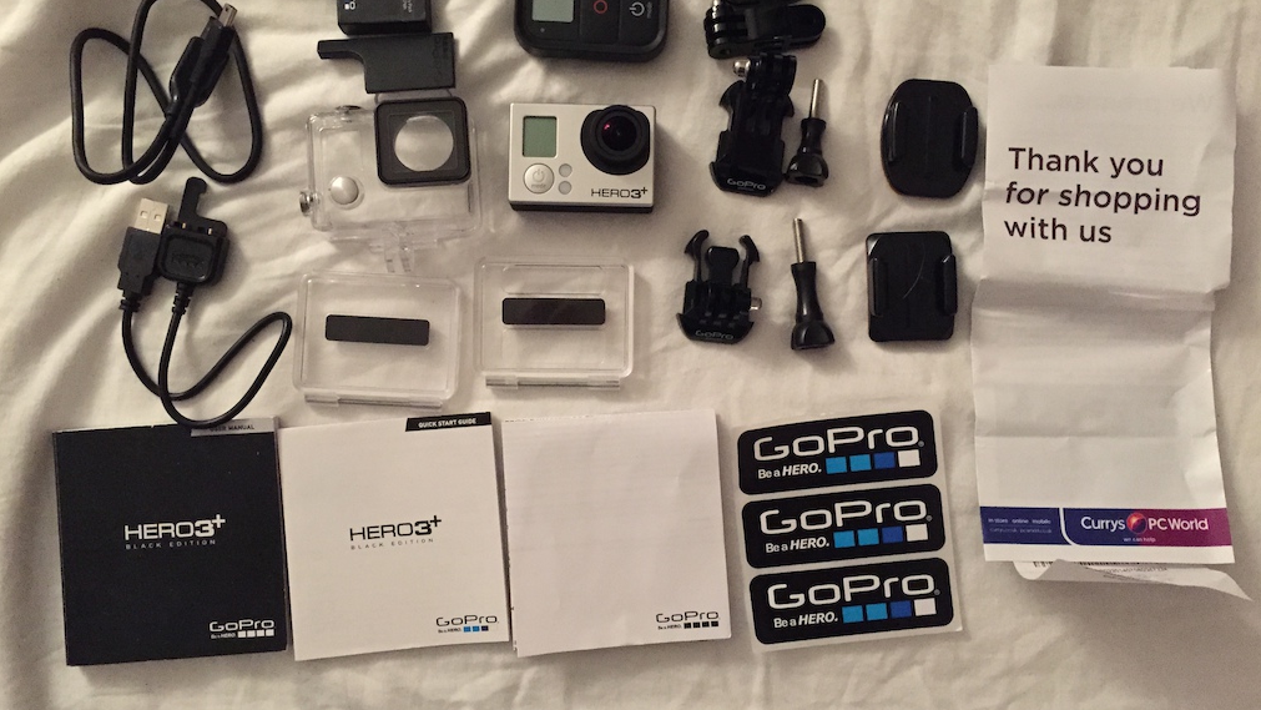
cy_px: 334
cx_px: 631
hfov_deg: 61.0
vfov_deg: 36.7
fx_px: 1070
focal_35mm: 32
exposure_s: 1/15
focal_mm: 4.15
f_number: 2.2
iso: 500
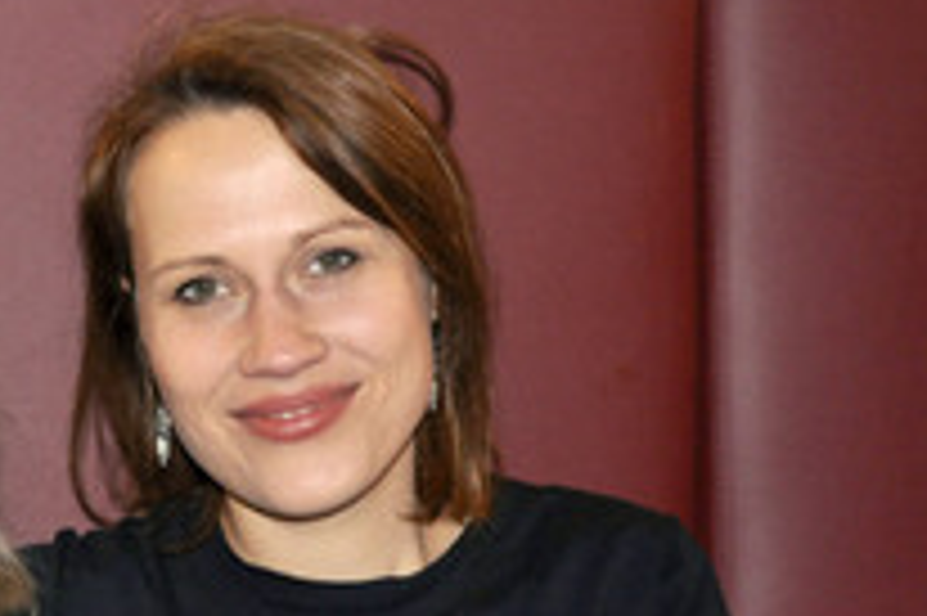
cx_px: 36
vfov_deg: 12.9
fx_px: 2702
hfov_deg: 19.0
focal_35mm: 105
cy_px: 580
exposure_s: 1/60
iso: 800
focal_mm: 32
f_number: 4.5
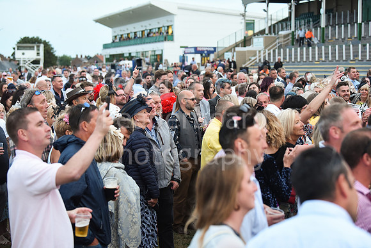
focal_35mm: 70
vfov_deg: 19.5
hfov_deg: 28.8
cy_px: 124
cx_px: 186
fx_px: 722
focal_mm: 70
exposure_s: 1/200
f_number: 3.5
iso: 2500
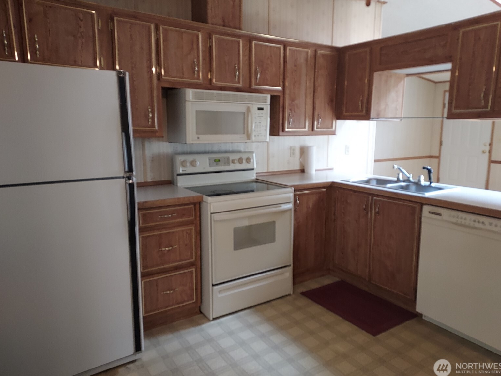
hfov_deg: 69.4
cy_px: 185
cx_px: 257
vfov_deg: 54.9
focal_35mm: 25
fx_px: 362
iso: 400
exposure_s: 1/60
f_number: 1.8
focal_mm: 4.6
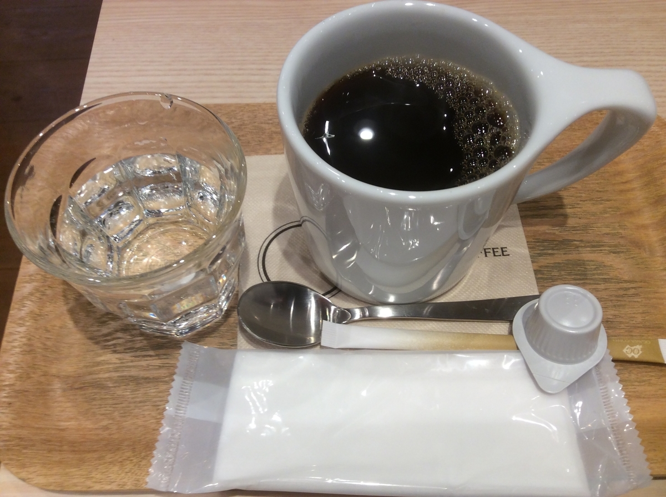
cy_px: 248
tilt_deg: -60.1
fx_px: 615
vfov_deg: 44.0
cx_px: 333
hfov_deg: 56.9
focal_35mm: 32
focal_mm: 3.3
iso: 40
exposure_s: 1/30
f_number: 2.4
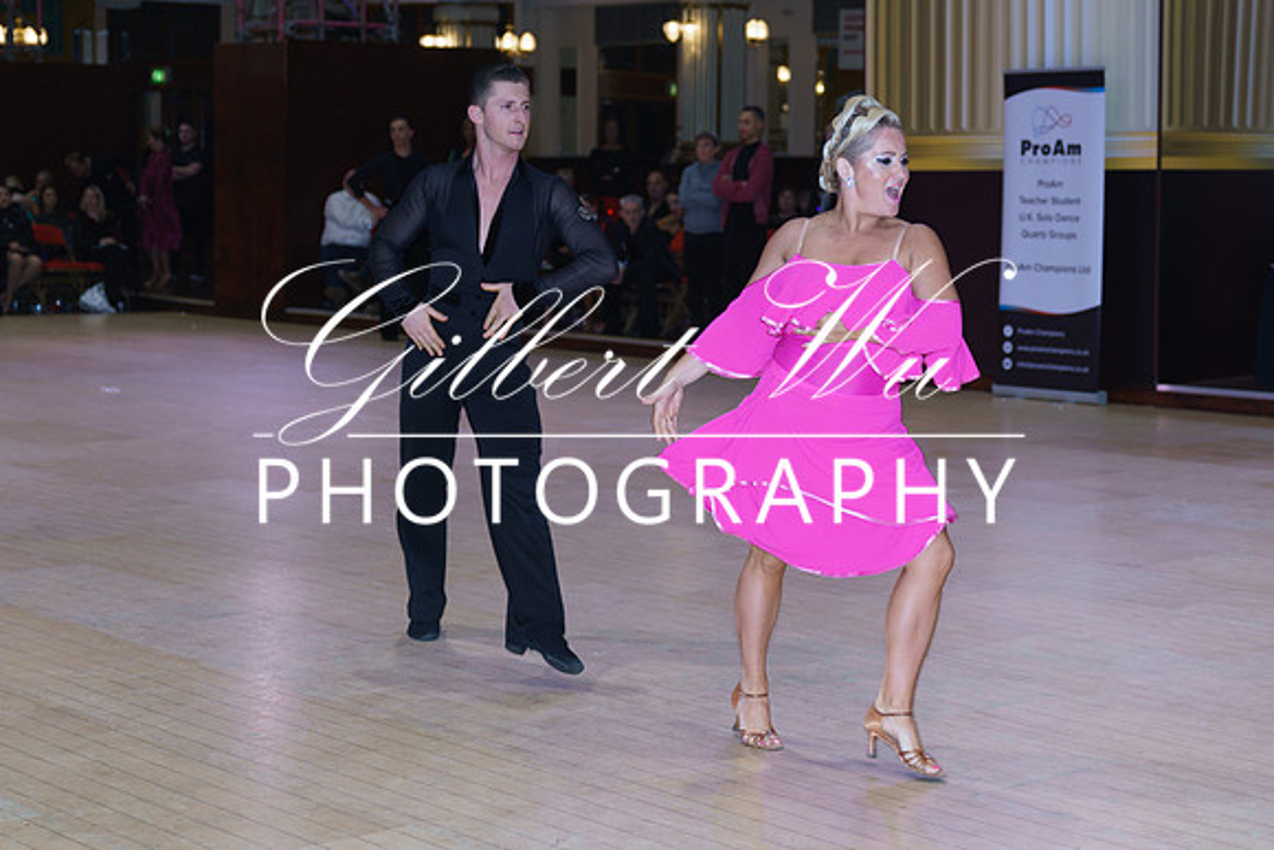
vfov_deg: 19.8
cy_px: 317
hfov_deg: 29.4
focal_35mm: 69
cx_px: 631
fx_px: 2432
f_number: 2.8
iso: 400
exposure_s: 1/200
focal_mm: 47
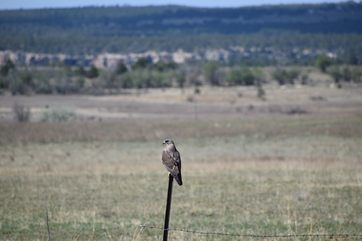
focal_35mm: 450
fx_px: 4525
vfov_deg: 3.1
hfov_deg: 4.6
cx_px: 181
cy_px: 120
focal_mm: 300
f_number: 7.1
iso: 200
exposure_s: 1/800
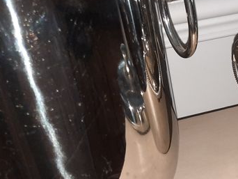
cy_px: 117
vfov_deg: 20.1
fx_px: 502
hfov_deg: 23.8
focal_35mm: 73
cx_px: 299
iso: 1000
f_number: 2
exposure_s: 1/20
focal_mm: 4.6
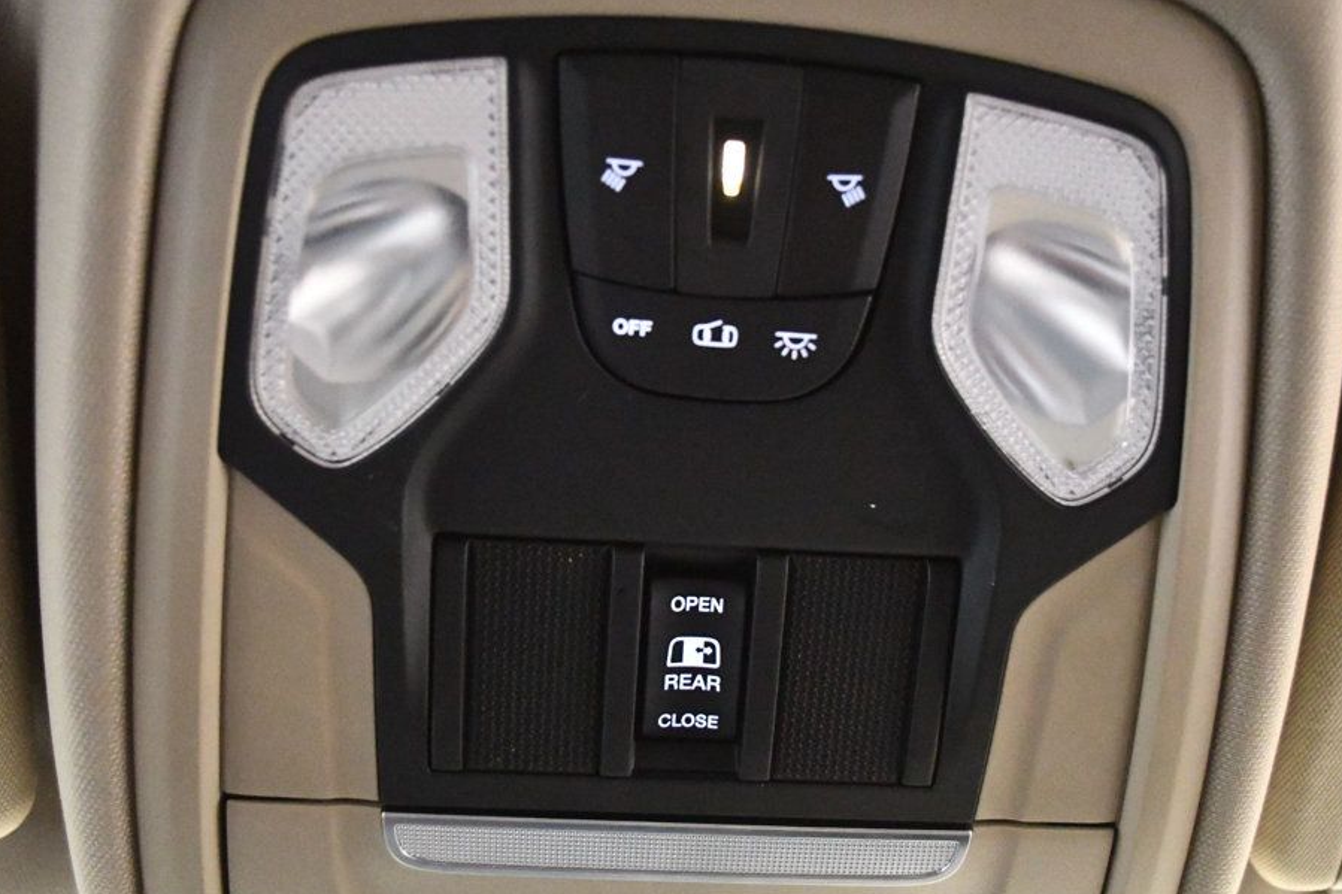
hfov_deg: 47.4
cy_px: 484
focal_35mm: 41
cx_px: 731
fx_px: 1528
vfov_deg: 32.6
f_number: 4
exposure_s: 1/50
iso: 12800
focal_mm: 24
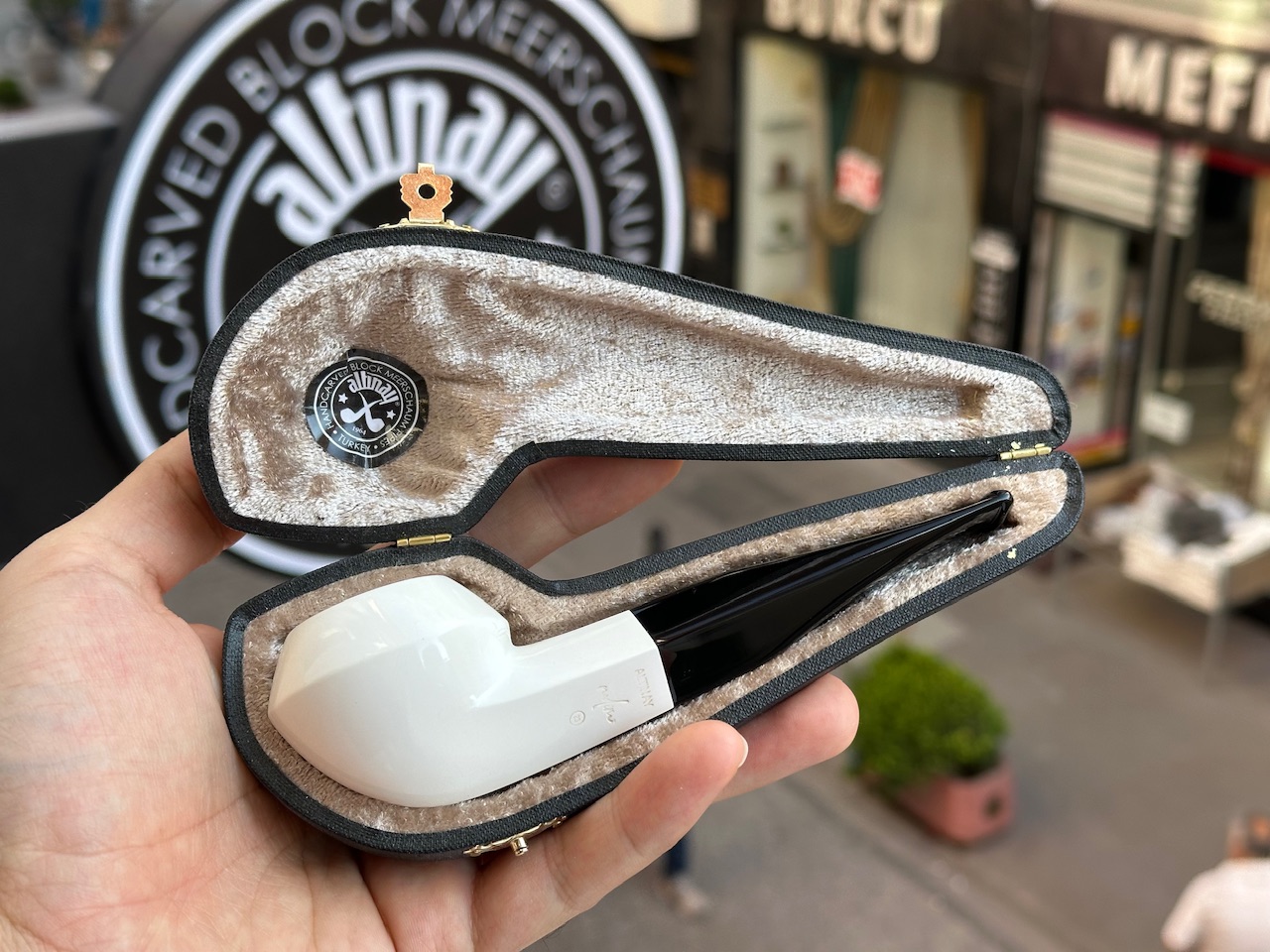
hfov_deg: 39.7
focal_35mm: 48
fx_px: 1761
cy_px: 476
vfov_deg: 30.3
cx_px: 635
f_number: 1.78
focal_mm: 6.86
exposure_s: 1/358
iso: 64
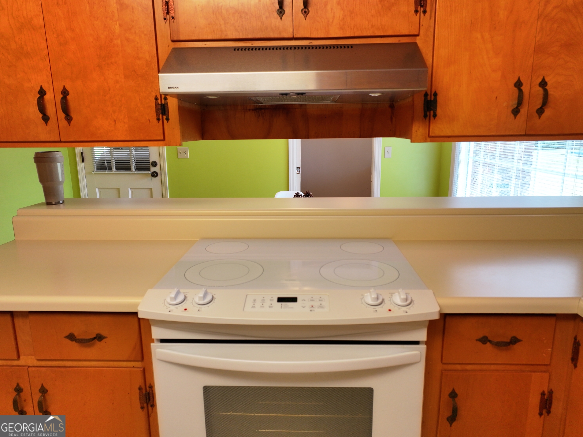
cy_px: 218
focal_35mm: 24
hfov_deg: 71.6
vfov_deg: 56.8
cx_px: 292
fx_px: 404
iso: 170
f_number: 2.8
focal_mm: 12.29
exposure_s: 1/30
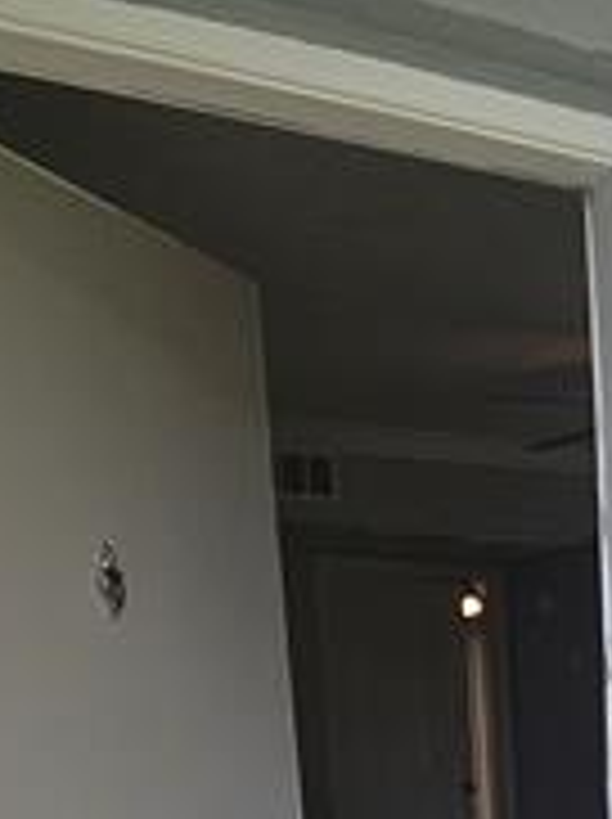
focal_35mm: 55
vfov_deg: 30.7
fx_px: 1300
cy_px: 932
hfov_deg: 22.4
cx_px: 882
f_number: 2.2
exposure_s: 1/177
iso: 32
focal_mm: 1.7
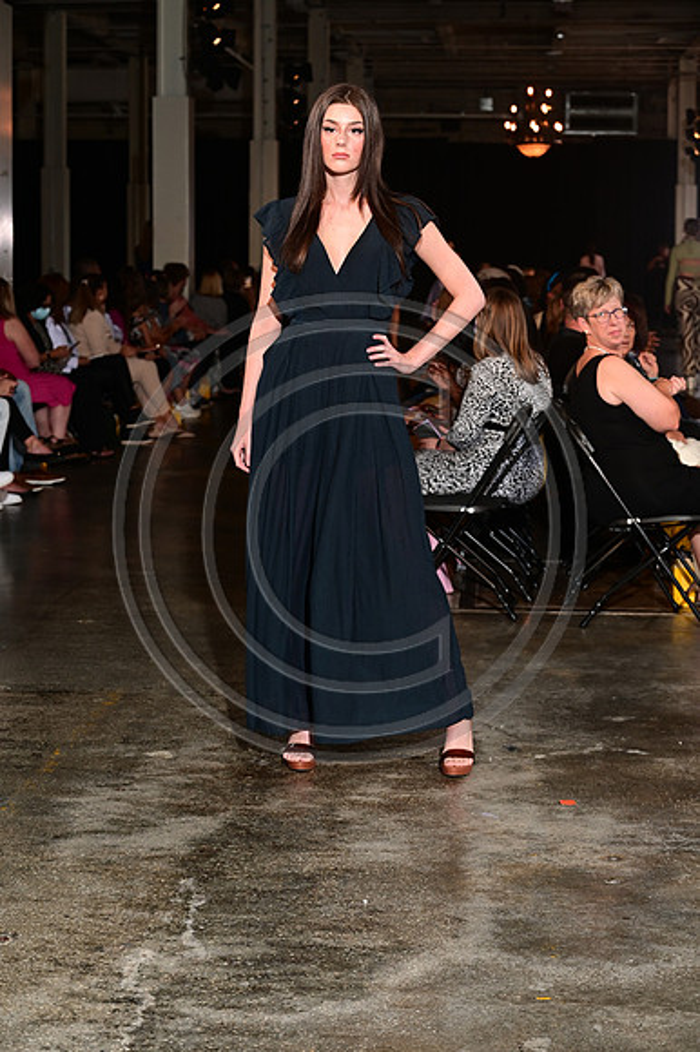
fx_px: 2044
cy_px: 526
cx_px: 350
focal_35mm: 70
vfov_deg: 28.9
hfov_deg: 19.4
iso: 1000
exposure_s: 1/125
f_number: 6.3
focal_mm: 70
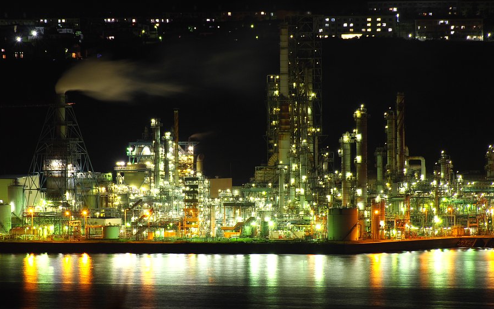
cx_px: 259
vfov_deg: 2.5
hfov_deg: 4.0
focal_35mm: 519
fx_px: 6986
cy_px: 145
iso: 200
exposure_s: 4
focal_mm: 300
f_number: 7.1
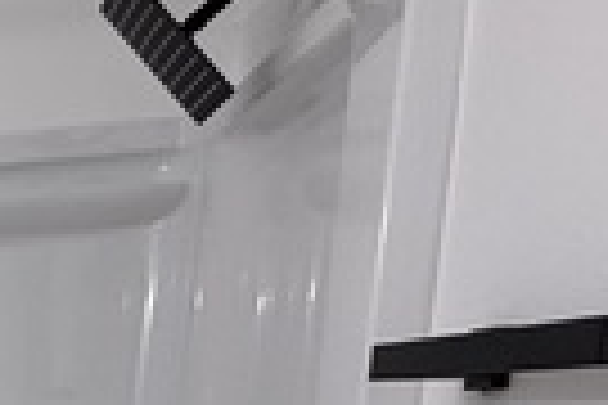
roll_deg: +0.6
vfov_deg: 17.1
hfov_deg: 16.2
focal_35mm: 72
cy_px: 612
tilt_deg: -8.7
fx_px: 1216
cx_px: -772
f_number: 2.2
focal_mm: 2.22
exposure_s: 1/120
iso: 64
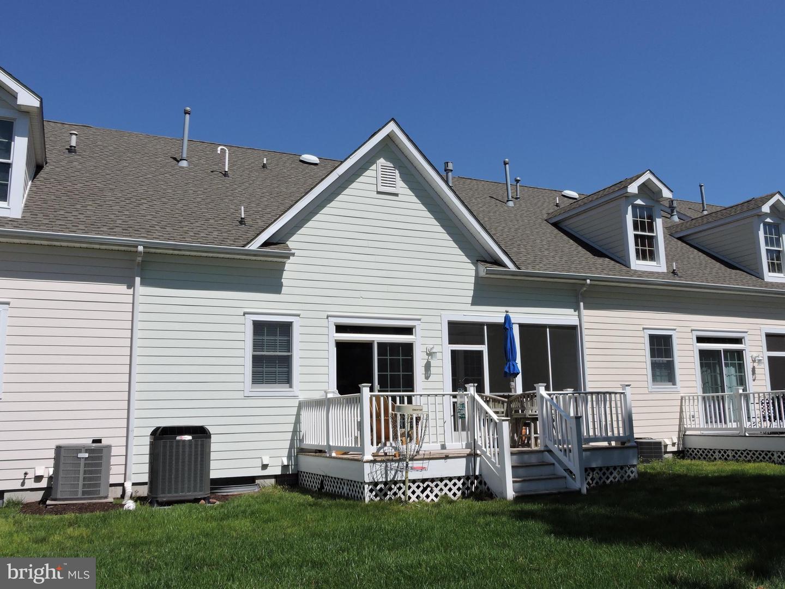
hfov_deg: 60.0
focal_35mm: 30
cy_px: 294
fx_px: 680
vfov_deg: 46.8
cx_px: 392
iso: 100
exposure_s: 1/1250
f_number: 4.5
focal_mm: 5.4
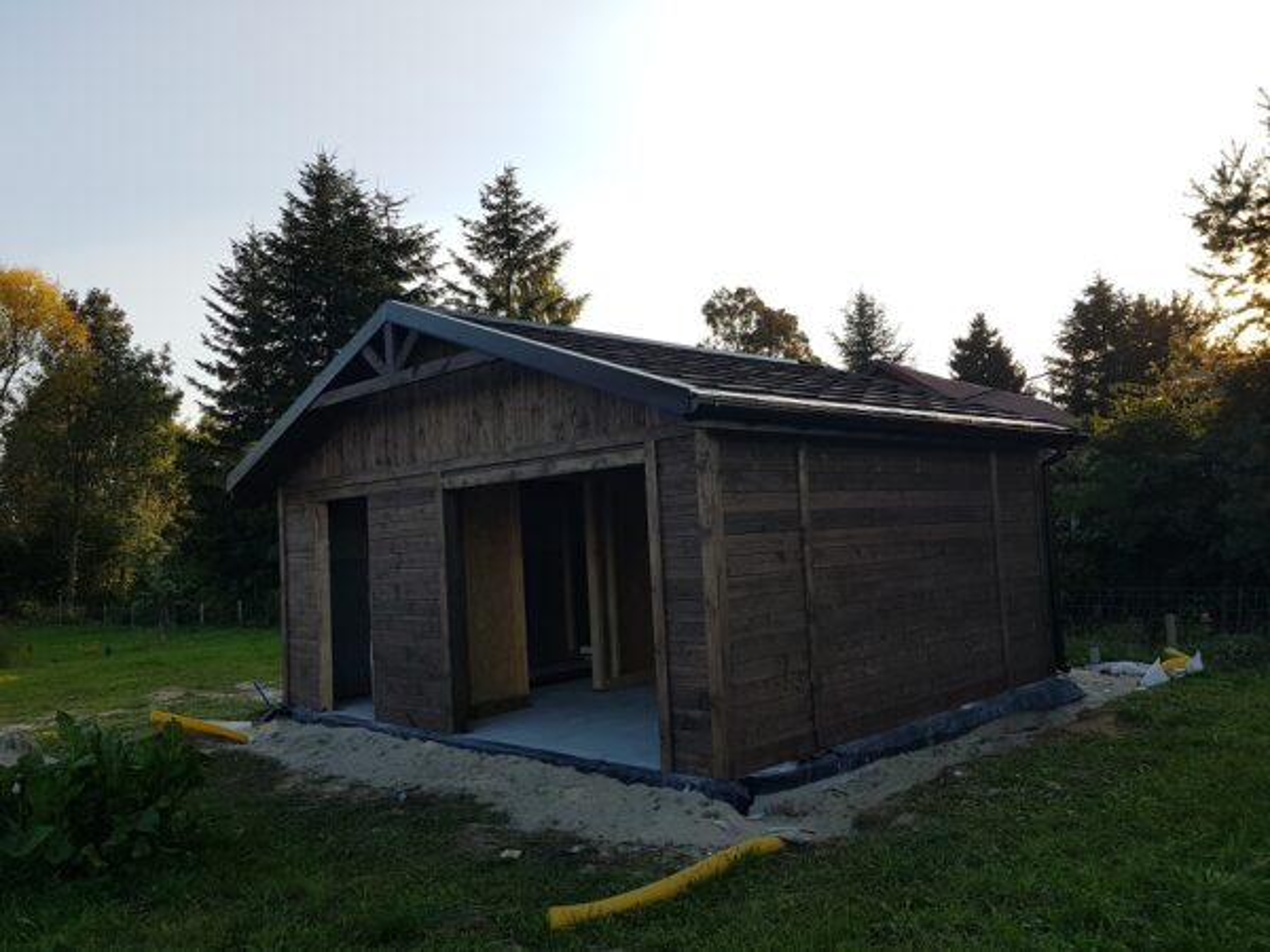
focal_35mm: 26
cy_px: 476
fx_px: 954
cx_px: 635
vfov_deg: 53.1
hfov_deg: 67.3
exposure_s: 1/1216
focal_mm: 4.2
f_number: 1.7
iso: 40
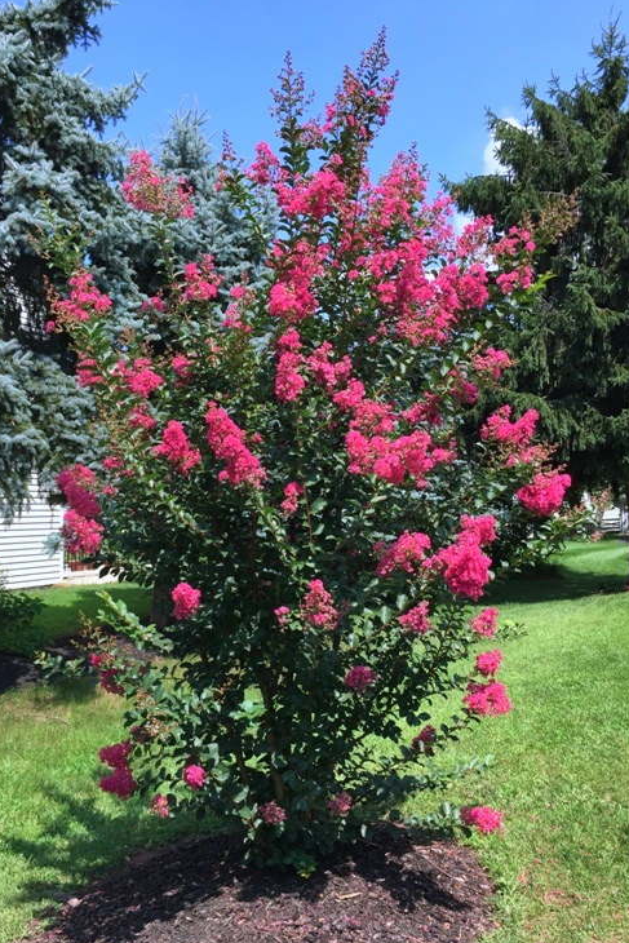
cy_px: 479
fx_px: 812
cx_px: 273
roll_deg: -0.9
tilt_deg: +2.8
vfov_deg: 60.3
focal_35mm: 31
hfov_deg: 42.3
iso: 32
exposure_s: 1/824
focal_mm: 4.15
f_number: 2.2
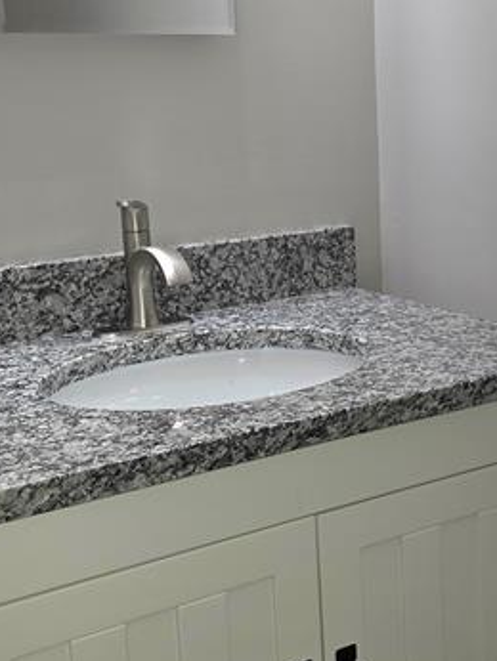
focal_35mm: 51
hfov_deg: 28.6
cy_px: 273
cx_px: 283
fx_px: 975
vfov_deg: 37.4
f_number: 1.7
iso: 20
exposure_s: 1/60.2
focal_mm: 6.3
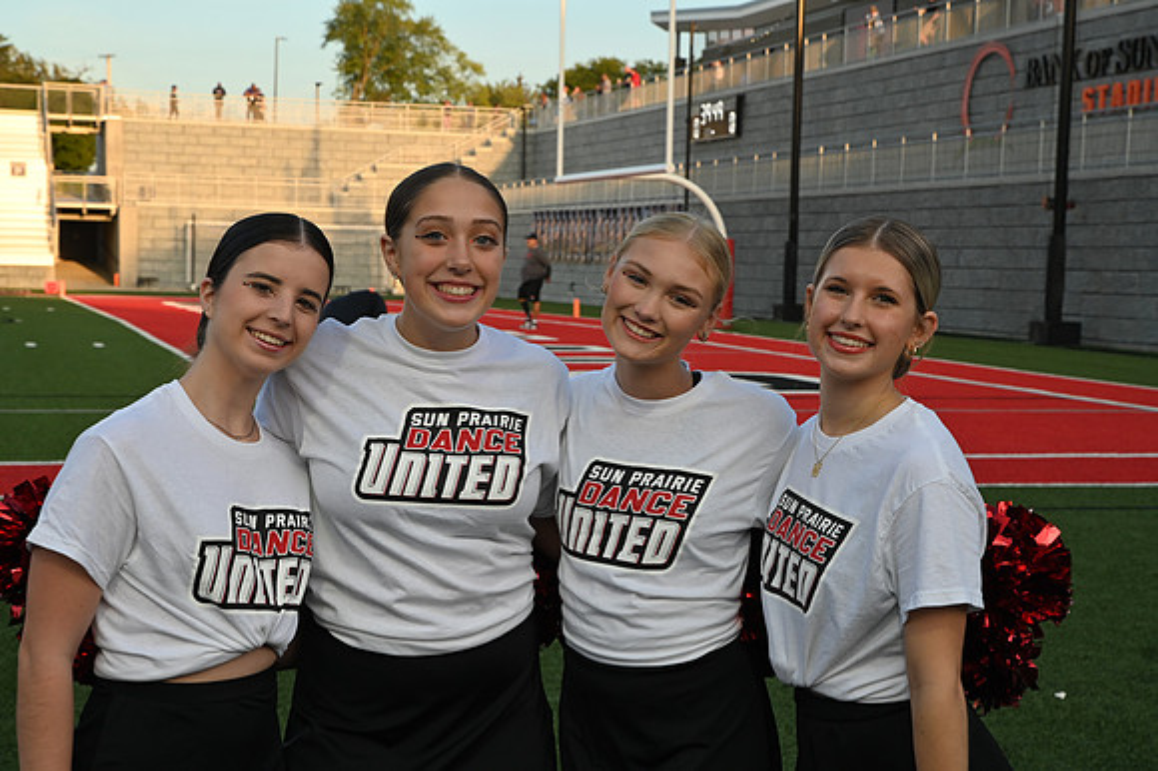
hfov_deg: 30.5
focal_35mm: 66
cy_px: 386
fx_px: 2122
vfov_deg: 20.6
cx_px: 579
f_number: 8
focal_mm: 66
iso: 800
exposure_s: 1/250
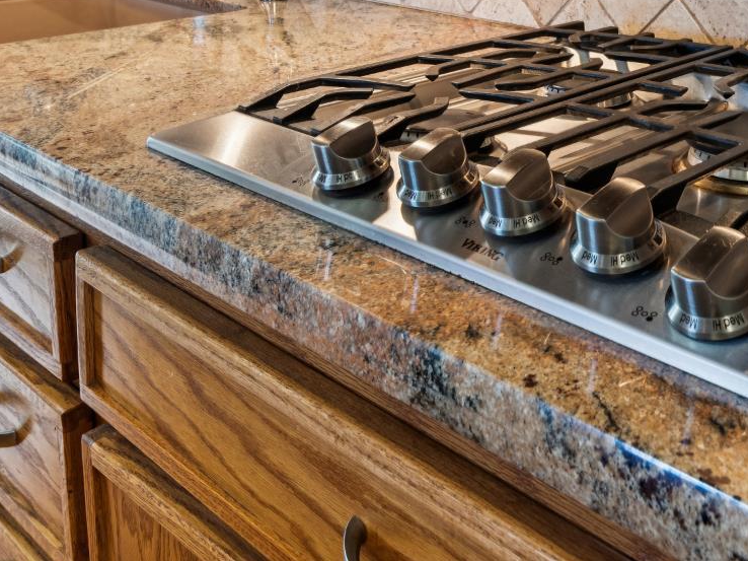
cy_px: 55
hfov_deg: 41.7
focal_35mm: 43
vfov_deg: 31.9
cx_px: 612
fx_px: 929
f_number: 11
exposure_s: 1/3.33
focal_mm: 22
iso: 320
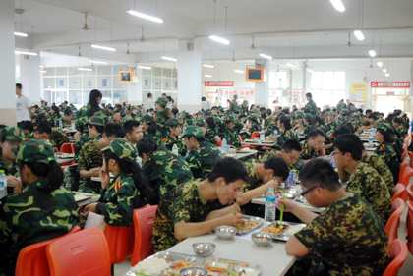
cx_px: 206
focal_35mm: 36
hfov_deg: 53.1
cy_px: 138
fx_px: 413
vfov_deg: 37.0
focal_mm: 24
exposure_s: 1/10
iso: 800
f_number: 3.5
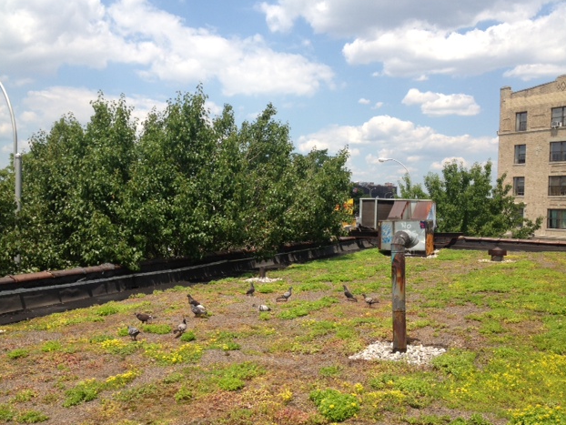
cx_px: 287
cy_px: 216
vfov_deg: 39.7
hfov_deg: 51.3
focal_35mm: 36
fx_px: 589
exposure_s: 1/1493
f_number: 2.4
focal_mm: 4.28
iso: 64
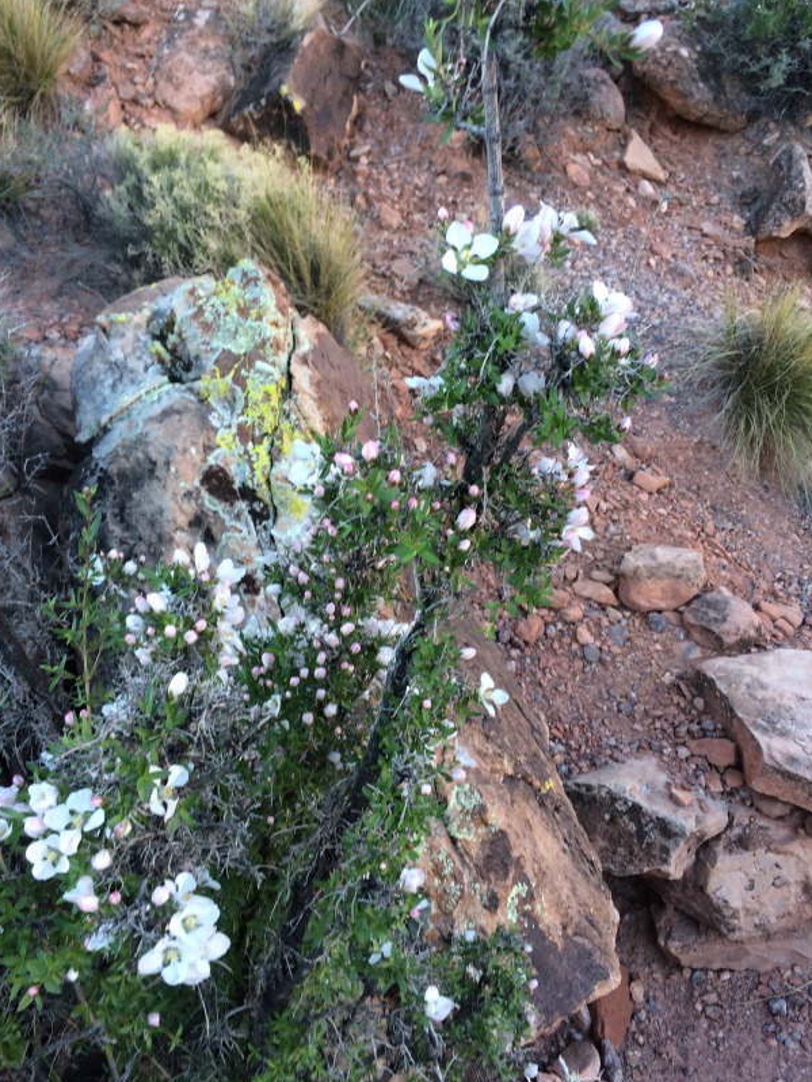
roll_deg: +2.7
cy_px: 538
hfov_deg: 45.5
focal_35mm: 31
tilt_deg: -23.2
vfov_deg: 58.3
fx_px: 969
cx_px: 394
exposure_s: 1/120
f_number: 2.2
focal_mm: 4.15
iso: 50
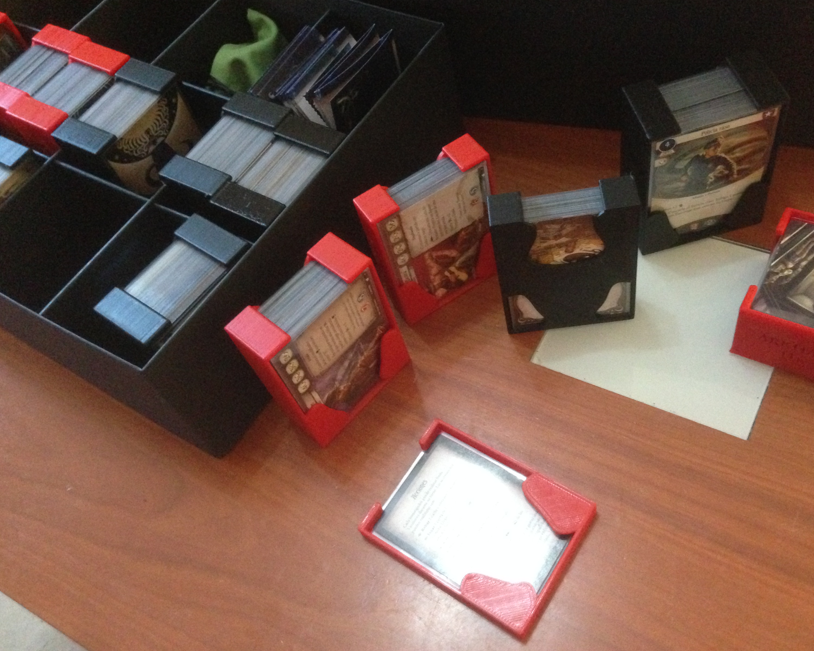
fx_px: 843
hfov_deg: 51.5
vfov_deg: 42.2
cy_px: 322
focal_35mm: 35
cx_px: 429
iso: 800
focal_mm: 4.12
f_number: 2.4
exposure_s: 1/17
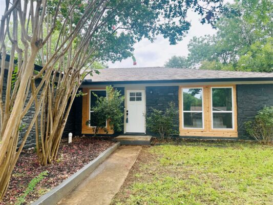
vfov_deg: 56.8
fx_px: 189
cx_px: 136
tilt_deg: +3.2
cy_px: 102
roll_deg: -0.5
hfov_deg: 71.6
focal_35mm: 24
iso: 80
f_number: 1.78
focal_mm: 6.86
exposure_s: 1/469
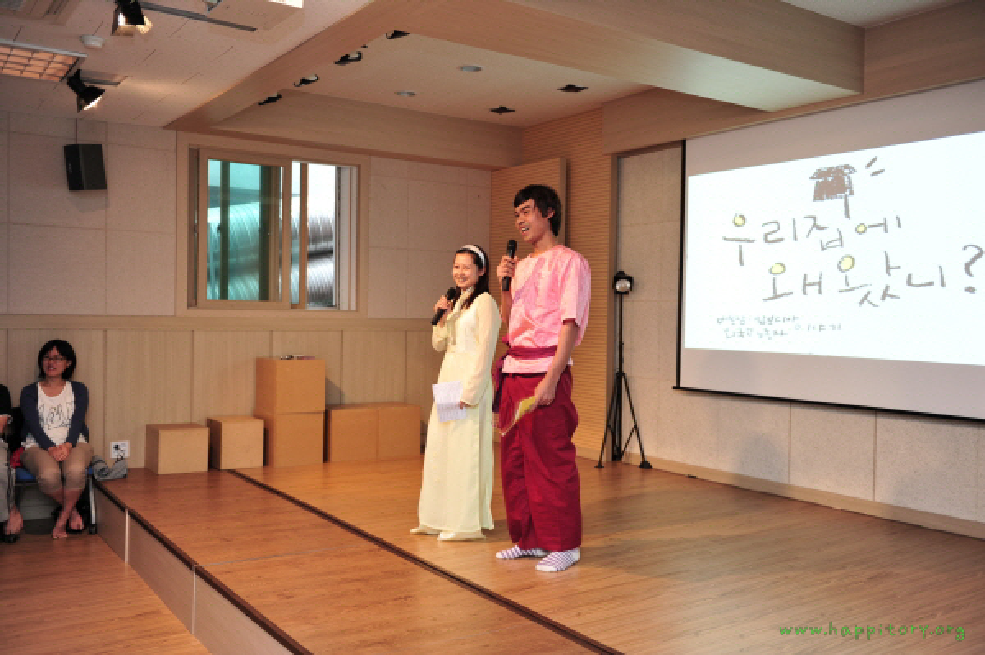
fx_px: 875
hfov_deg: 58.8
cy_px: 328
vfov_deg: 41.0
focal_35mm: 32
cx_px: 492
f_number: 2.8
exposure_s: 1/80
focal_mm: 32
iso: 400
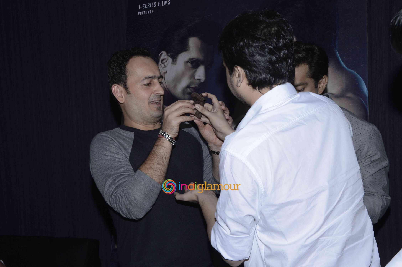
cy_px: 134
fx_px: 586
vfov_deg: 25.7
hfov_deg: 37.9
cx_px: 201
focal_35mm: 52
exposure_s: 1/200
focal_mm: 35
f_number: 13
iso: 800
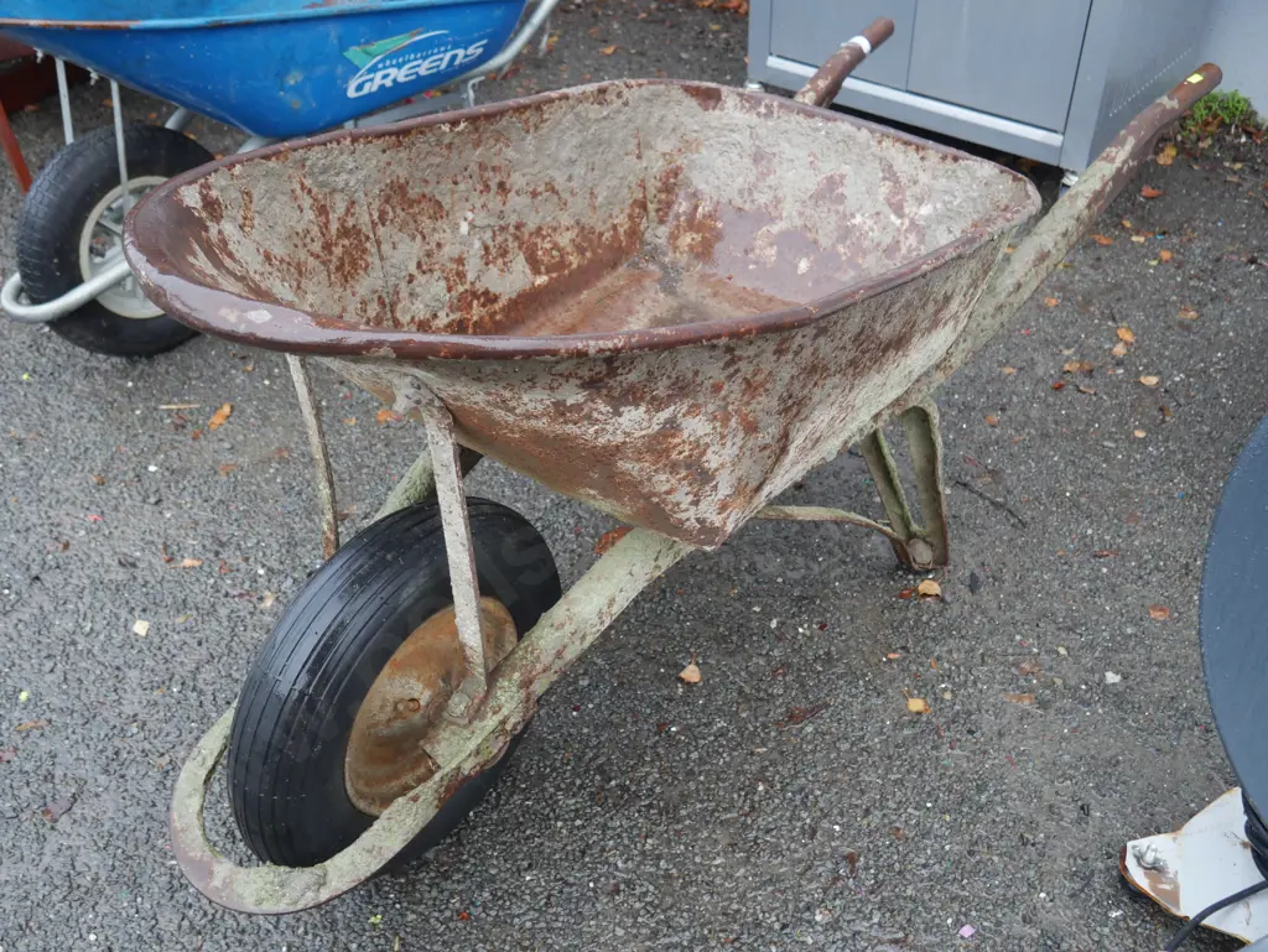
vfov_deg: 44.2
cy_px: 476
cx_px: 634
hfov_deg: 56.8
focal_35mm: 32
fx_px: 1173
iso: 400
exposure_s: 1/60
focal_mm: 16
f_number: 3.6
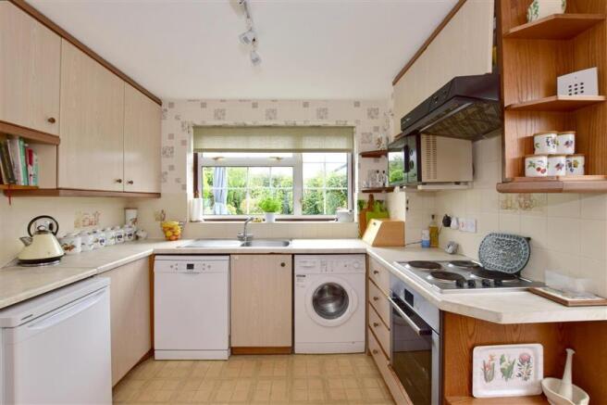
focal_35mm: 15
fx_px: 253
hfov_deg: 100.4
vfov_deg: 77.3
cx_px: 304
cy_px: 202
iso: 400
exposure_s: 1/40
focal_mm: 10
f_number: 11
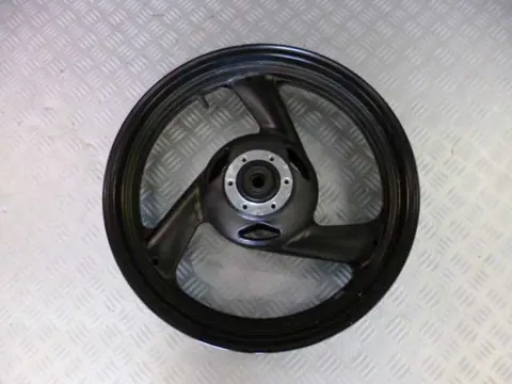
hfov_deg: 71.6
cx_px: 256
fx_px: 355
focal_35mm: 24
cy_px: 192
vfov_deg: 56.8
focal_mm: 4.3
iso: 800
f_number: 2.5
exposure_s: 1/15
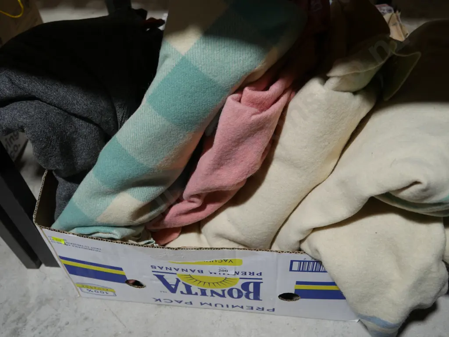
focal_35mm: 34
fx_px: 441
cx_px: 224
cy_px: 168
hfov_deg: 53.9
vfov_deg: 41.8
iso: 250
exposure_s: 1/60
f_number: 4
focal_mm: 17
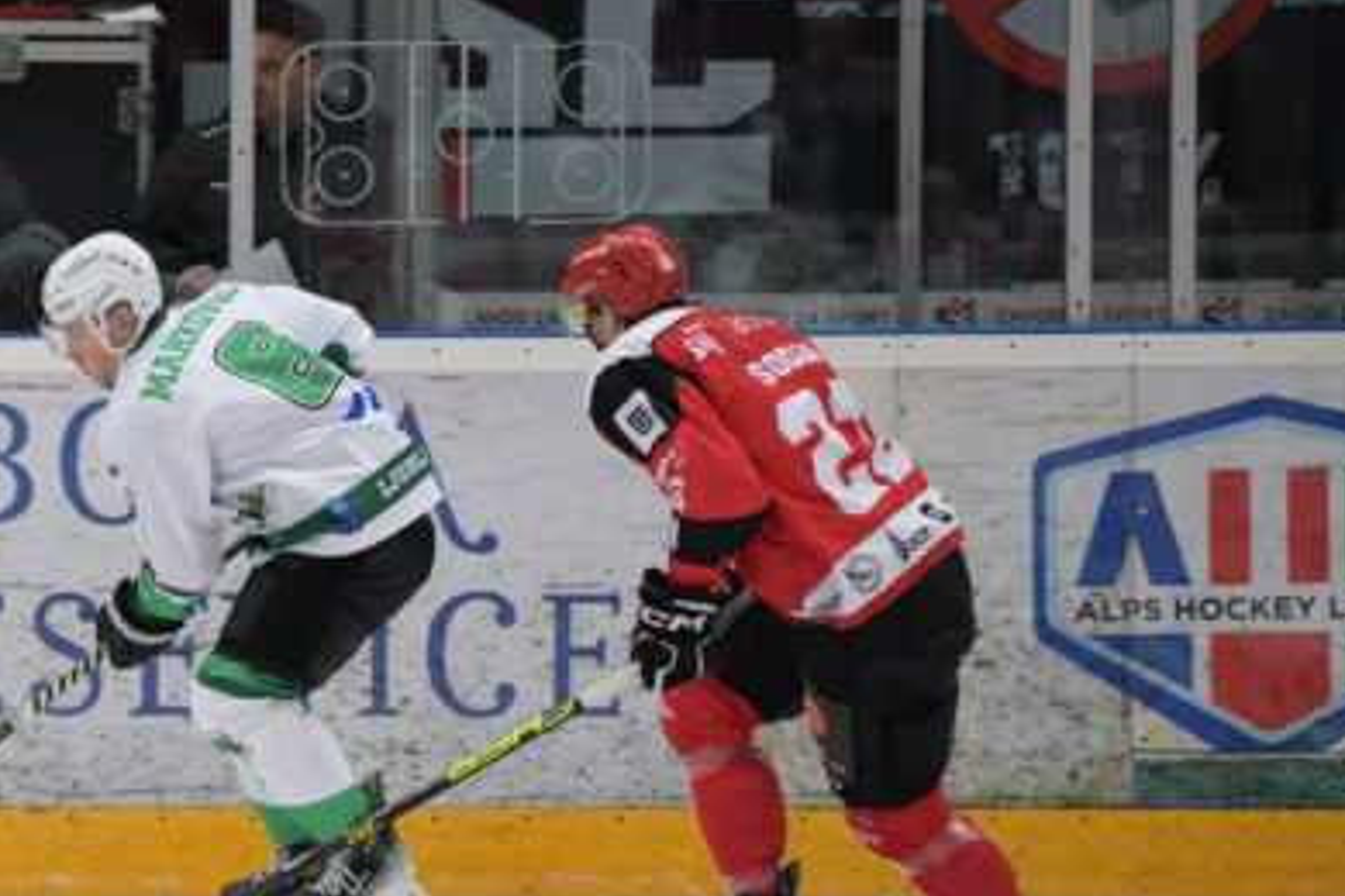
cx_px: 69
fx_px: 14383
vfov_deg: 3.6
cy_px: 548
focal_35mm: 385
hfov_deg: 5.3
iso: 1250
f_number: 2.8
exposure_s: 1/1000
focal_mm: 200
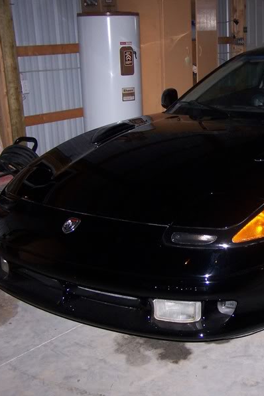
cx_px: 257
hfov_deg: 24.5
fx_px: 583
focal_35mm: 53
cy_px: 198
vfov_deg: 37.5
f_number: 2.8
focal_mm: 6.3
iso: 140
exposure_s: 1/60
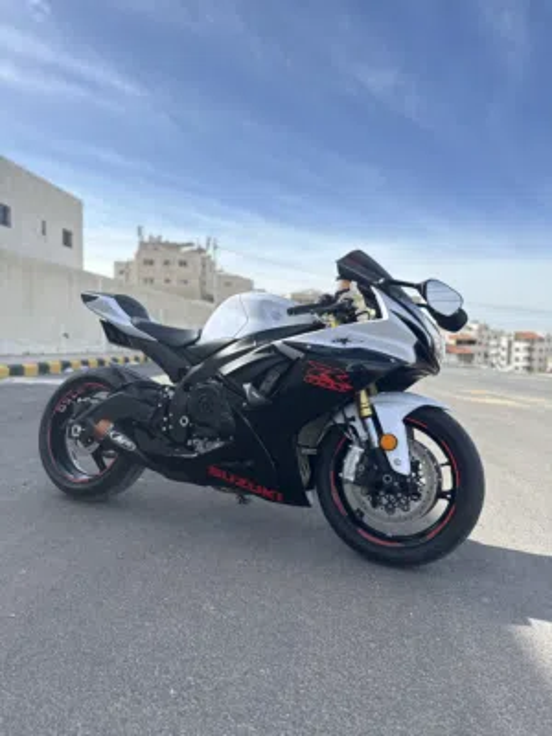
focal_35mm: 24
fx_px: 510
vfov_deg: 71.6
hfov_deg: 56.8
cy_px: 368
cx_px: 276
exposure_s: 1/3021
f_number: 1.78
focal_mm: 6.76
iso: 125
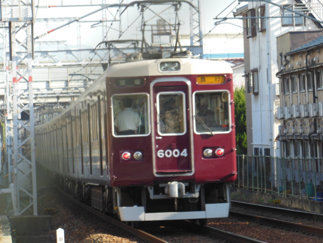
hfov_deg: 9.0
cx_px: 162
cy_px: 122
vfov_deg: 6.8
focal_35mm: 220
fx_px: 2053
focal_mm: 39.3
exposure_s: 1/125
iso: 125
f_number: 5.9
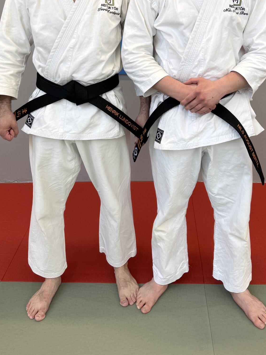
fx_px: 420
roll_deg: +1.0
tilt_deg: -14.4
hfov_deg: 35.1
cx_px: 142
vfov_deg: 44.0
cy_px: 81
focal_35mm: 41
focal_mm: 6.76
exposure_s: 1/100
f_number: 1.78
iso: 64
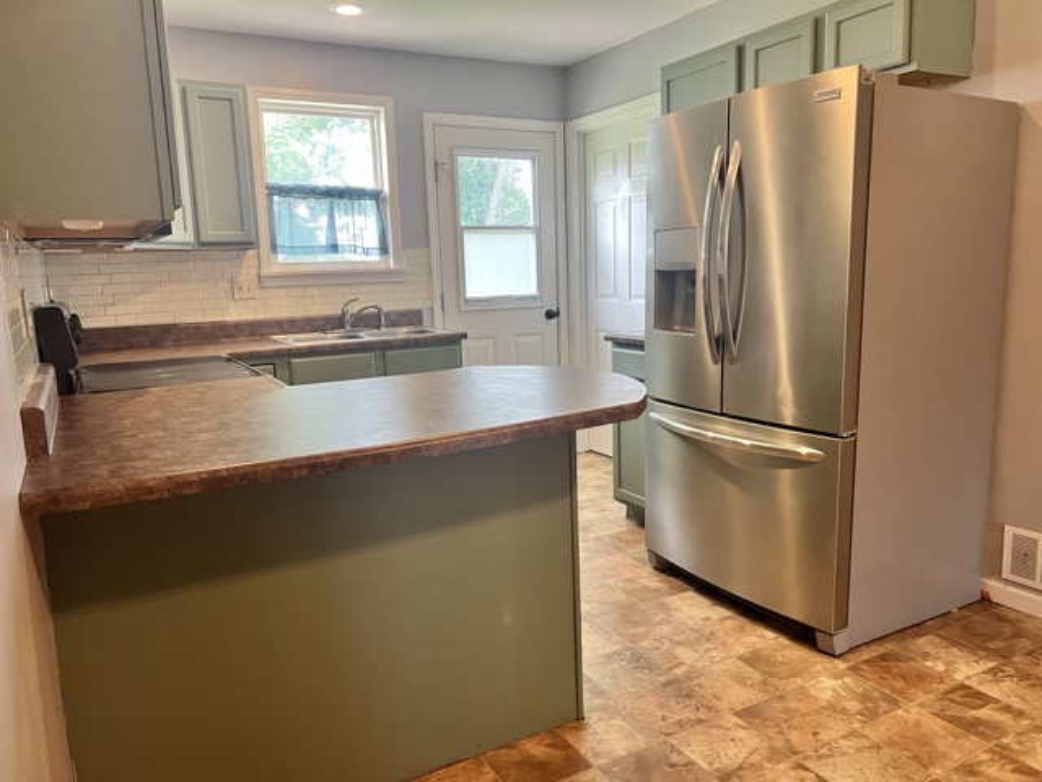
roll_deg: +1.8
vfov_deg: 53.1
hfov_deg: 67.3
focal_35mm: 26
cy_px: 391
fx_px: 783
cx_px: 521
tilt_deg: -9.5
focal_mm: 5.7
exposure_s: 1/60
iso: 200
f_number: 1.5
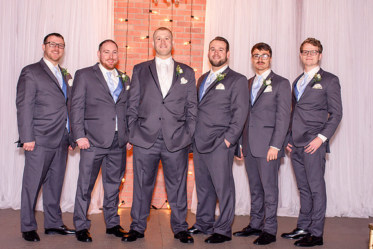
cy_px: 124
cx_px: 186
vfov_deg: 25.8
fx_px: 544
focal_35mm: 52
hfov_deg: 37.8
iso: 250
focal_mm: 35
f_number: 2.8
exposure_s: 1/250
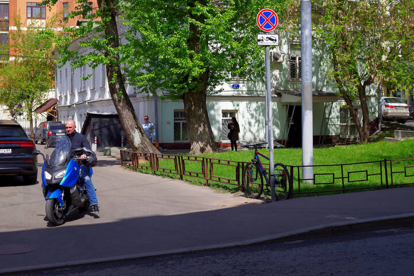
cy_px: 138
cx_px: 207
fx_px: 690
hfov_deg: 33.4
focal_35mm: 60
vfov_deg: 22.6
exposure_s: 1/500
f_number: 5.6
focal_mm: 40
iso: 100
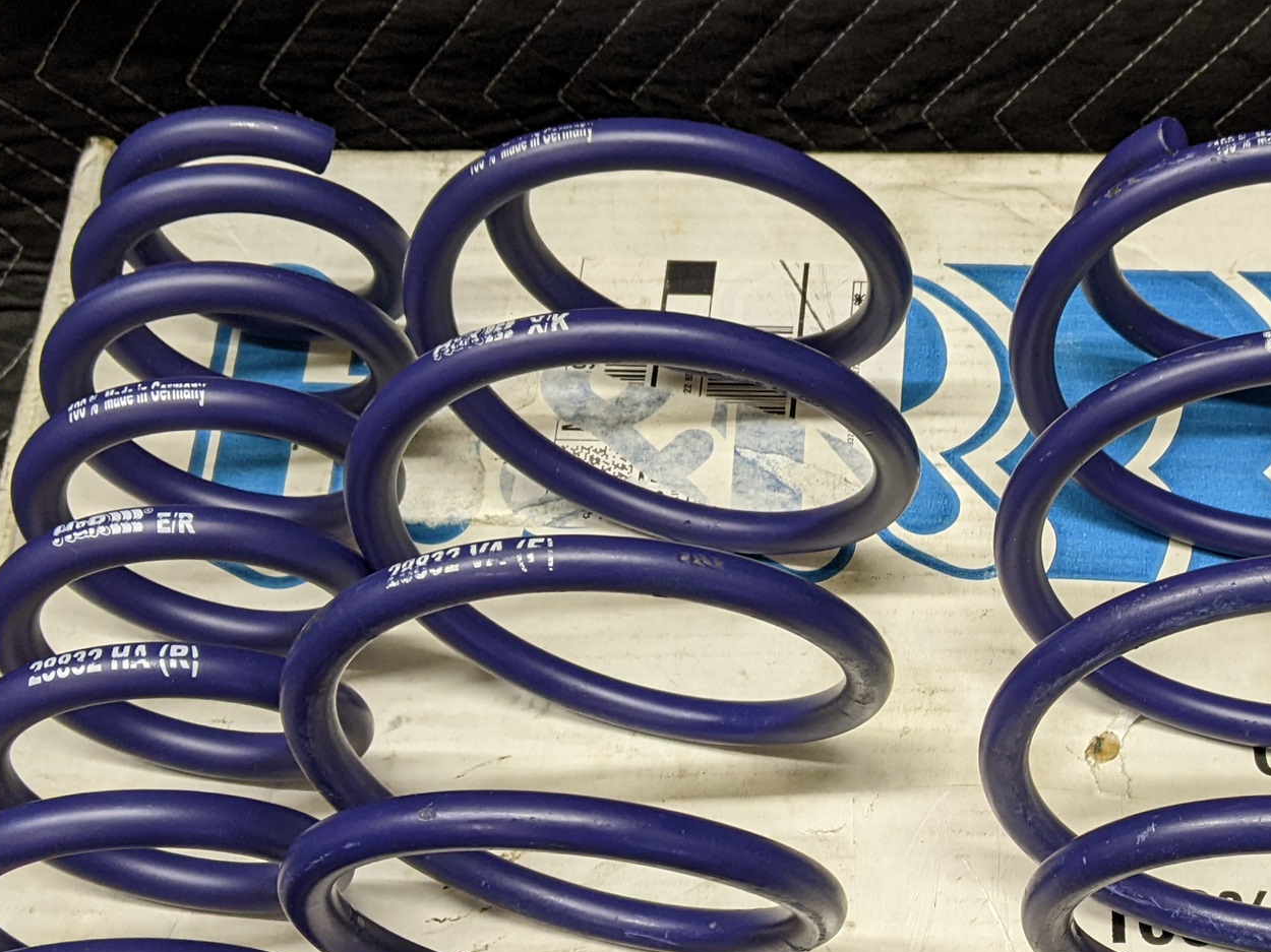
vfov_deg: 25.8
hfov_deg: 33.4
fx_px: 2056
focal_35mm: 56
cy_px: 694
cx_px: 1017
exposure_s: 1/24
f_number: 1.8
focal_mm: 4.44
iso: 93
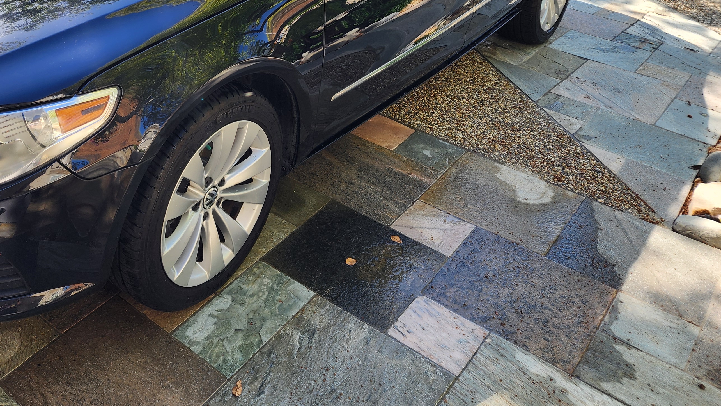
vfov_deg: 28.7
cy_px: 6
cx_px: 161
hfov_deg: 49.1
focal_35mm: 39
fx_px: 746
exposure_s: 1/176
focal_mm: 6.4
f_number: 1.8
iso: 12
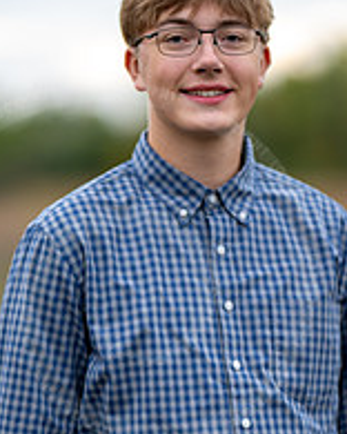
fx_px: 2362
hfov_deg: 8.4
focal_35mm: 184
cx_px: 165
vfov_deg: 10.5
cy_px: 352
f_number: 1.2
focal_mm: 85
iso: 500
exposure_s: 1/400
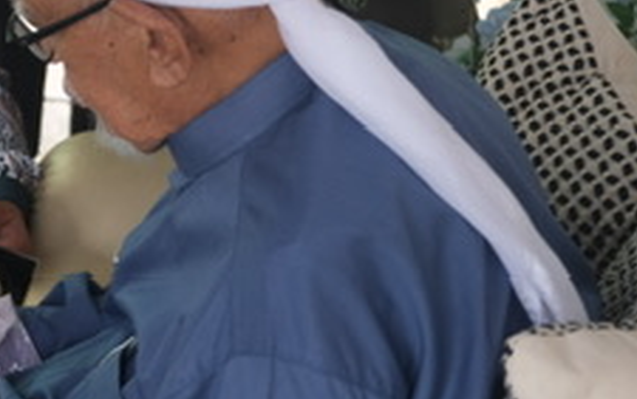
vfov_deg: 9.2
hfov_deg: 14.2
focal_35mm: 142
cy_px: 149
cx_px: -176
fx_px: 2467
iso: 320
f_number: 3.6
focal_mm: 32.9
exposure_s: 1/56
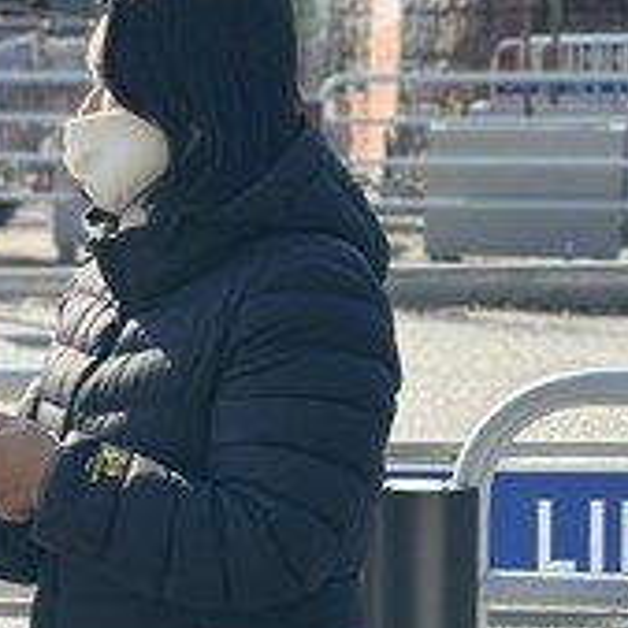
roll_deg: -0.1
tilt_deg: -7.7
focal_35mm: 168
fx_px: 3448
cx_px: -528
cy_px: 481
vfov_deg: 10.4
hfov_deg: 9.8
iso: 80
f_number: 1.78
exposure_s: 1/3367
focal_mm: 6.86
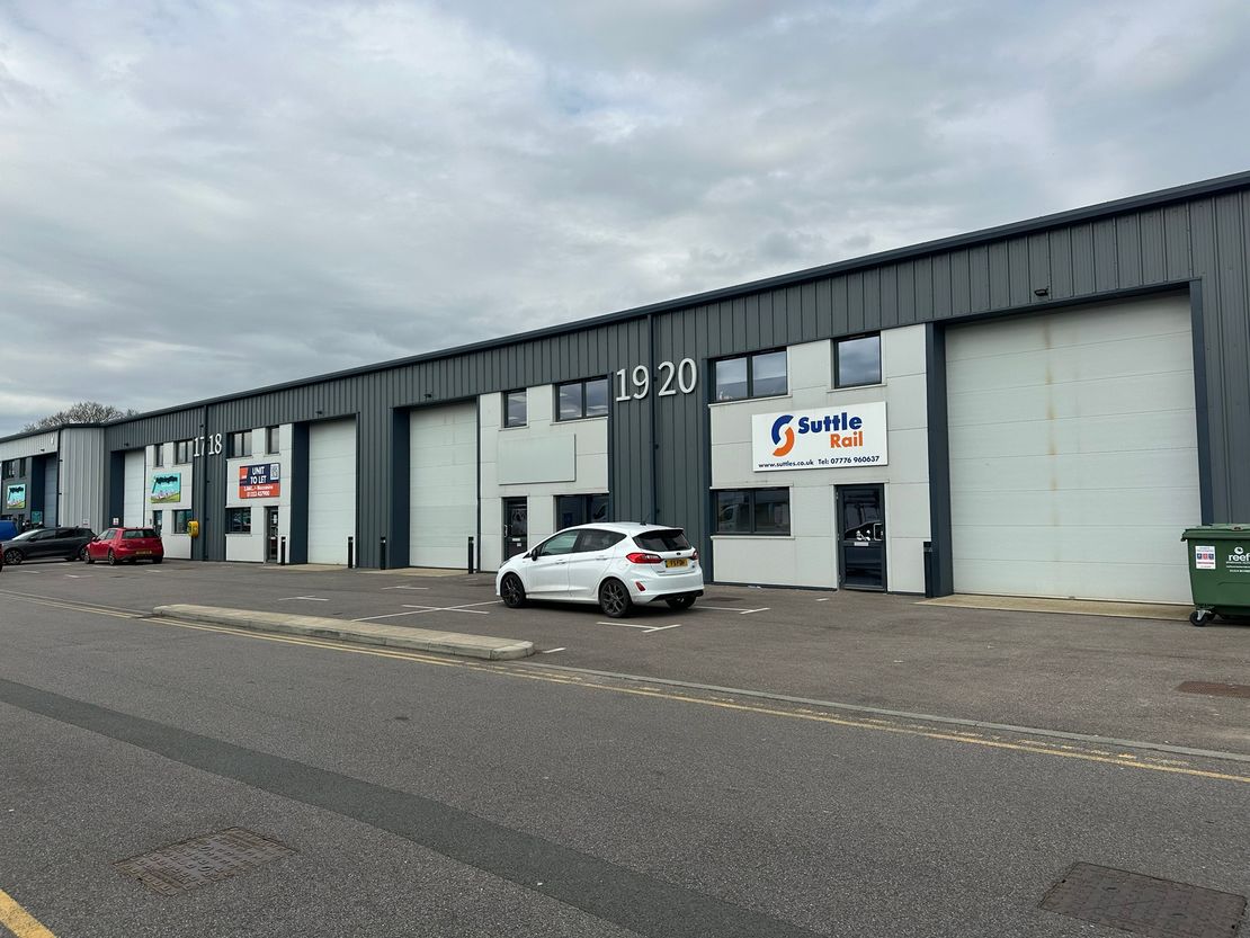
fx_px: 867
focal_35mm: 24
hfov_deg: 71.6
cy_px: 469
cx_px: 625
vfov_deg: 56.8
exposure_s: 1/5848
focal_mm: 6.86
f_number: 1.78
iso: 80
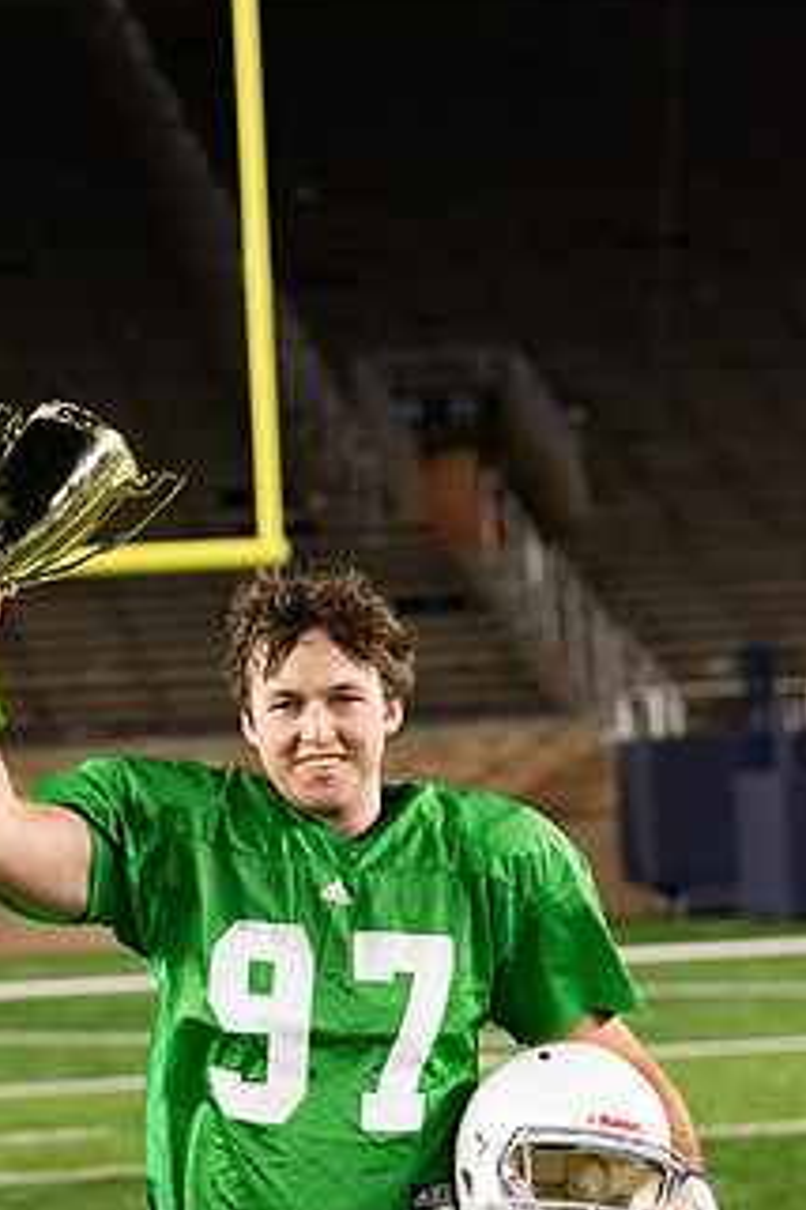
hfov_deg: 9.8
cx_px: 290
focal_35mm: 140
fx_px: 4701
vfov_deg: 14.6
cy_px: 765
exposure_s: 1/500
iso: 5000
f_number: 4
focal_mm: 100
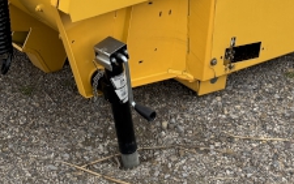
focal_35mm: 98
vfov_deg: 13.1
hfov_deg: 21.2
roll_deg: +0.5
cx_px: 128
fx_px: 786
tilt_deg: -20.9
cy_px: -31
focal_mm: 5.96
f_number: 1.6
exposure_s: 1/1328
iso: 50
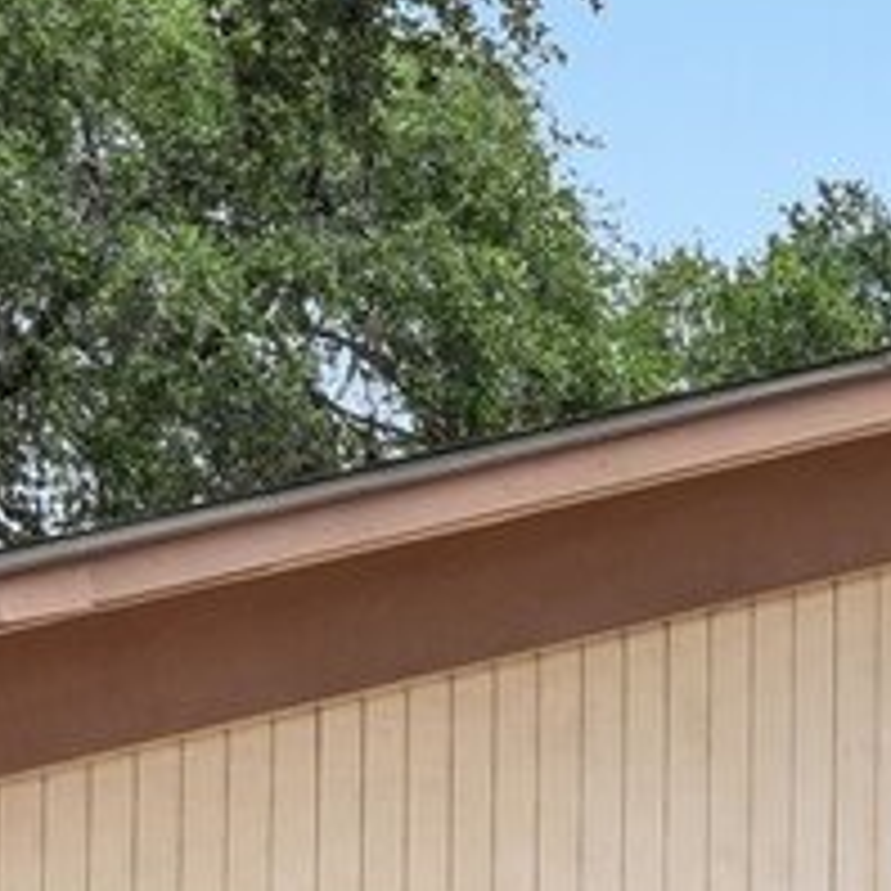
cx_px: 1521
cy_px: 1647
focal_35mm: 167
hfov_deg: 10.0
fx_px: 4863
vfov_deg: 9.9
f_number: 8
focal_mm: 24
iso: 200
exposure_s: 1/500
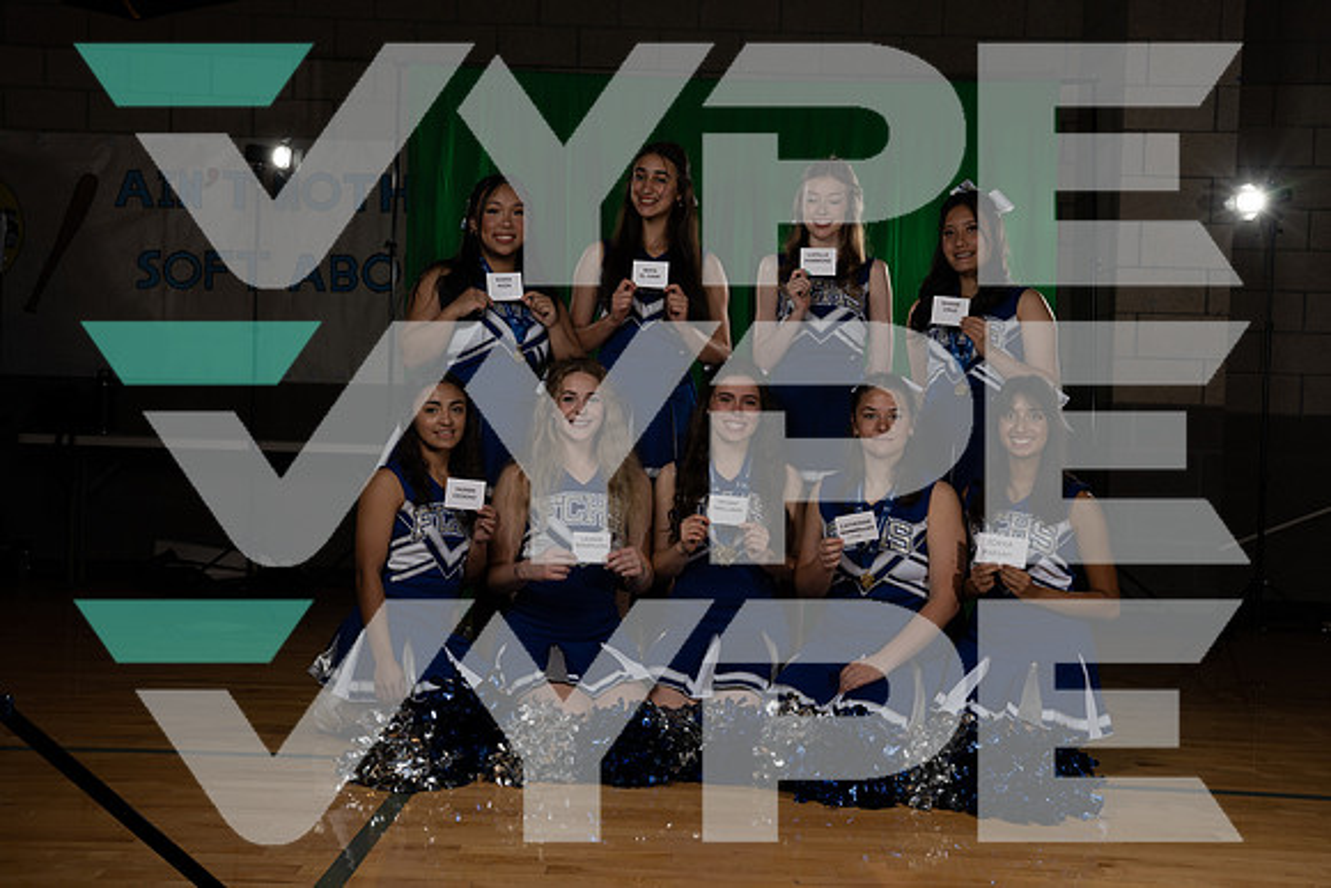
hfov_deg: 49.5
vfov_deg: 34.2
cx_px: 666
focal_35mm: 39
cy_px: 444
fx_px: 1442
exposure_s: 1/200
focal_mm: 39
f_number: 8
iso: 160
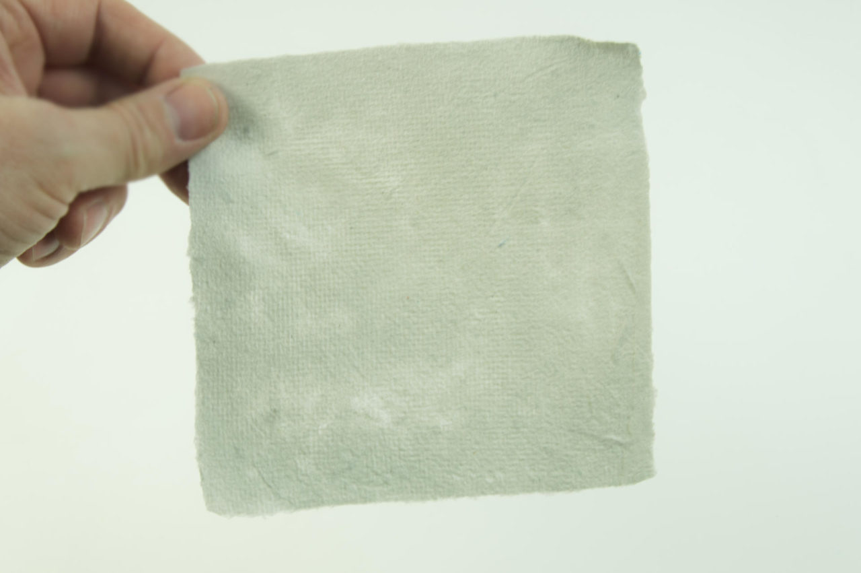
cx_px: 430
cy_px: 286
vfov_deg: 31.8
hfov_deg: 46.4
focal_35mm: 42
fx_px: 1004
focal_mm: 28
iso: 200
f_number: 14
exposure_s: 1/8
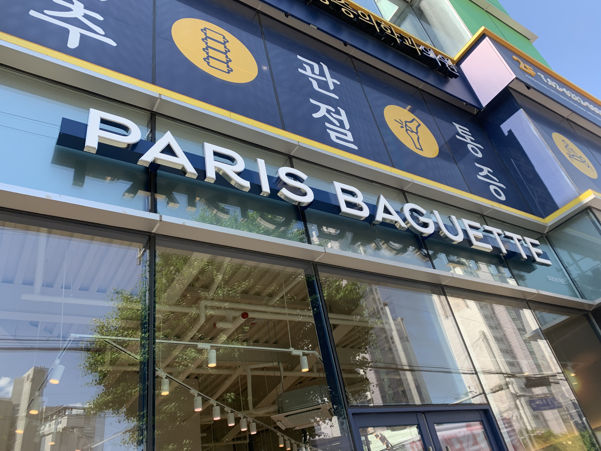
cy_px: 226
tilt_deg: +34.4
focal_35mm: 26
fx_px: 451
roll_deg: +11.0
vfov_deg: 53.1
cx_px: 300
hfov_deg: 67.3
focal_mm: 4.25
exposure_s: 1/360
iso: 25
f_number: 1.8
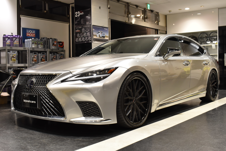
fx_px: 254
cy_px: 76
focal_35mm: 40
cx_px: 113
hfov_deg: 47.9
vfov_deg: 33.0
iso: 800
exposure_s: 1/40
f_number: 8
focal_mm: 27
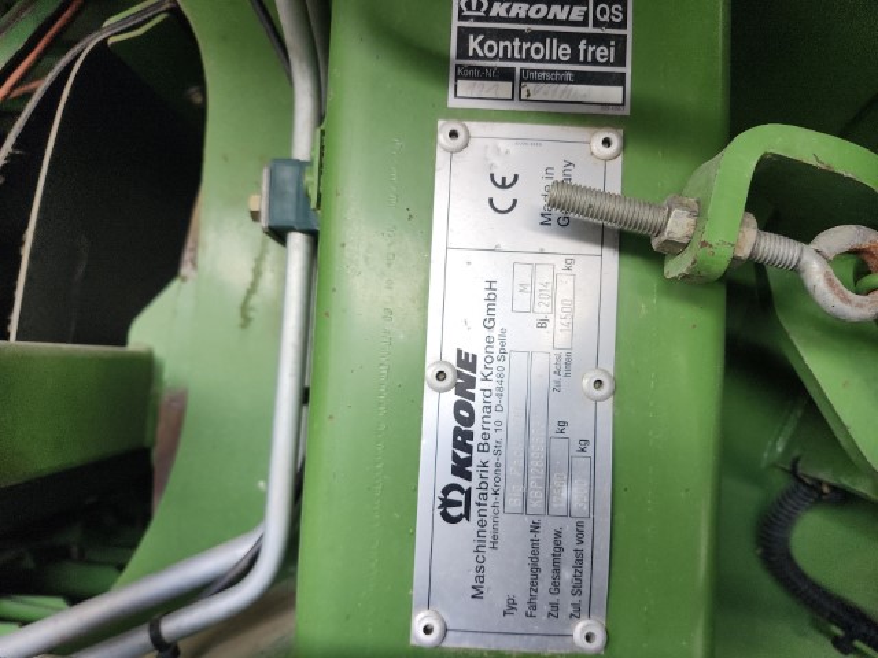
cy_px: 329
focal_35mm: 23
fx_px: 583
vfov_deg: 58.9
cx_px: 439
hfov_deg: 73.9
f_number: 1.8
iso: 125
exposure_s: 1/180
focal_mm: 5.54
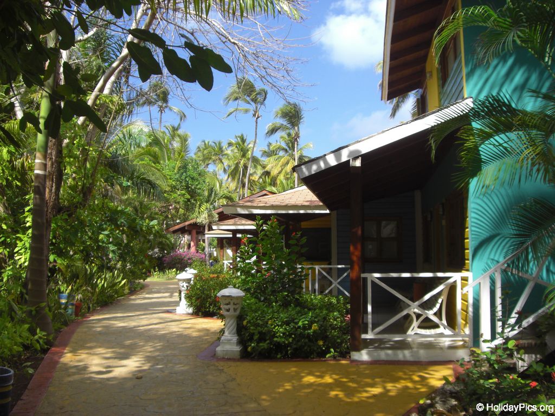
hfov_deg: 49.0
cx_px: 278
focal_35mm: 38
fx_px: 609
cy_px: 208
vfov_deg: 37.7
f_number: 2.7
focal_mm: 6.2
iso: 64
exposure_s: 1/640
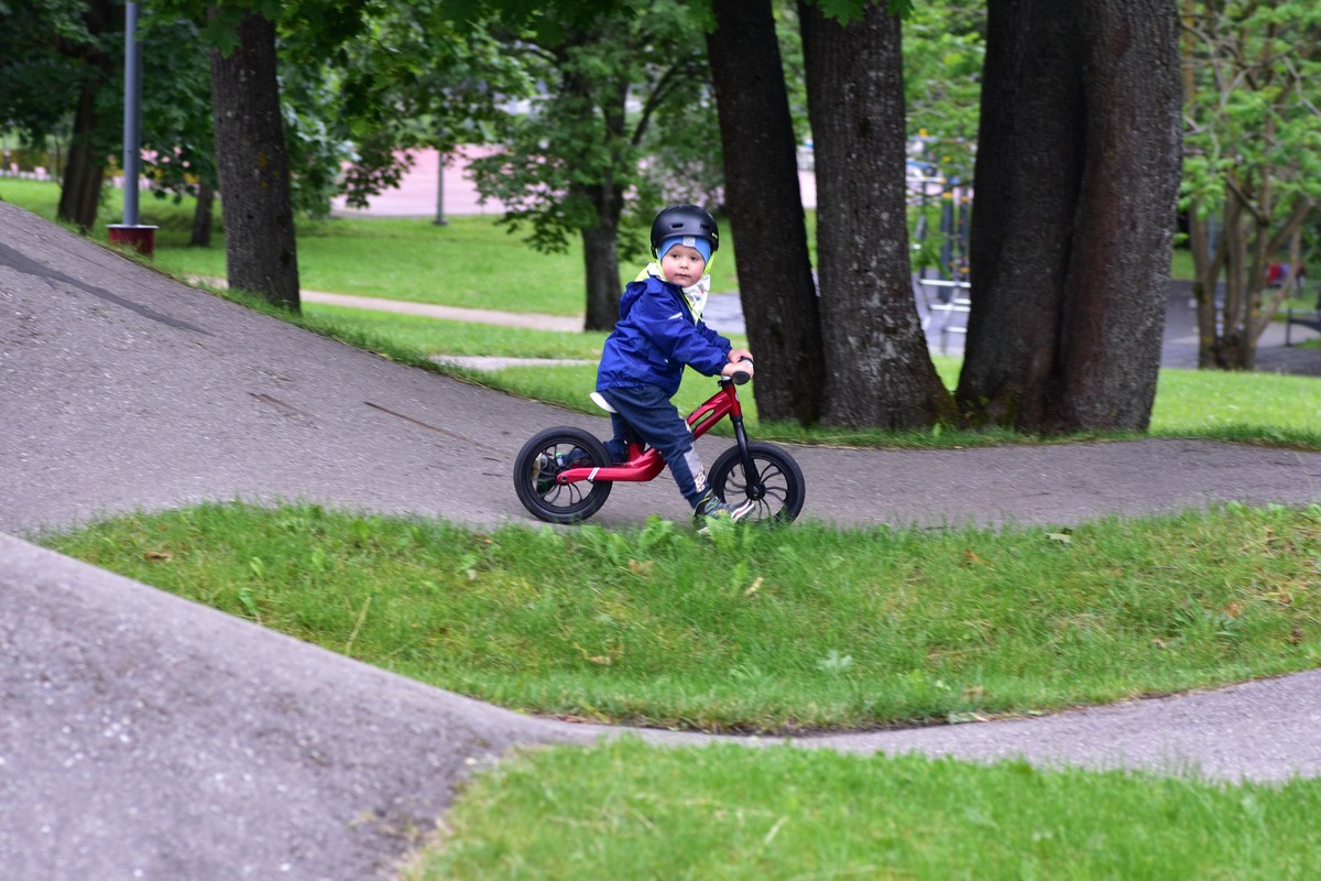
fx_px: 5504
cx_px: 660
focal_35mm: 150
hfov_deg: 13.7
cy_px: 440
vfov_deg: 9.1
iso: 640
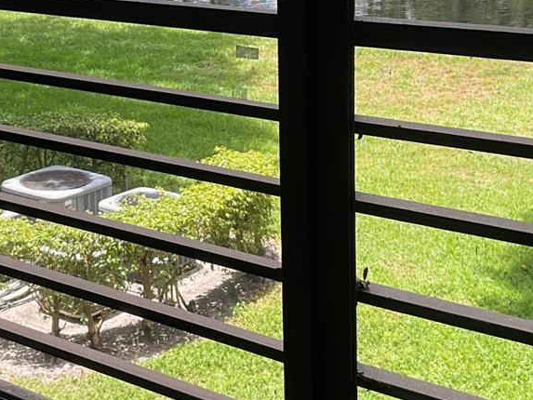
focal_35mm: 81
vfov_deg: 17.9
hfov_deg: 23.8
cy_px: 39
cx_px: 110
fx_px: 1247
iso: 16
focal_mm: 3
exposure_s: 1/269
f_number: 1.8
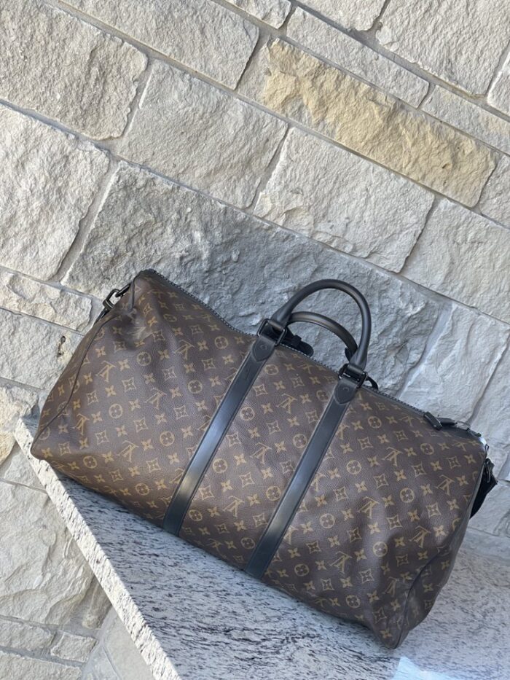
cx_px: 255
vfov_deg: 30.3
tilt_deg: -9.7
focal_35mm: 64
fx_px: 1257
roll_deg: -26.7
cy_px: 340
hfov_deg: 22.9
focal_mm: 7.5
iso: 50
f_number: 2.2
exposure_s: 1/121
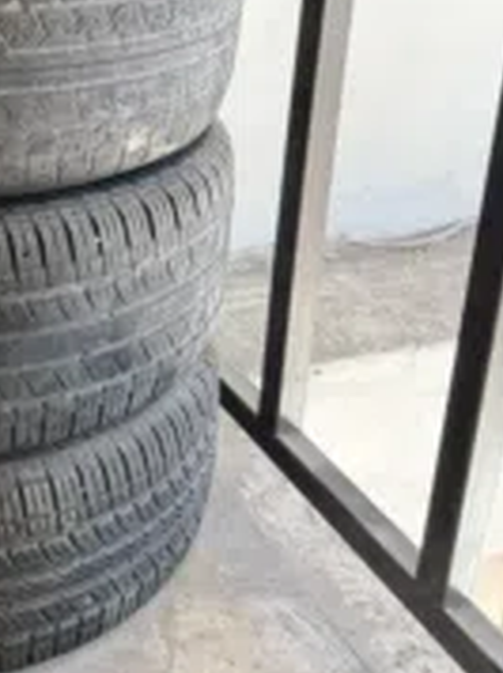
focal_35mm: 54
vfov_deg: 34.4
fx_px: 1049
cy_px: 125
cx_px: -30
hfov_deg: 25.3
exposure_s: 1/121
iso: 160
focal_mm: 6.76
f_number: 1.78
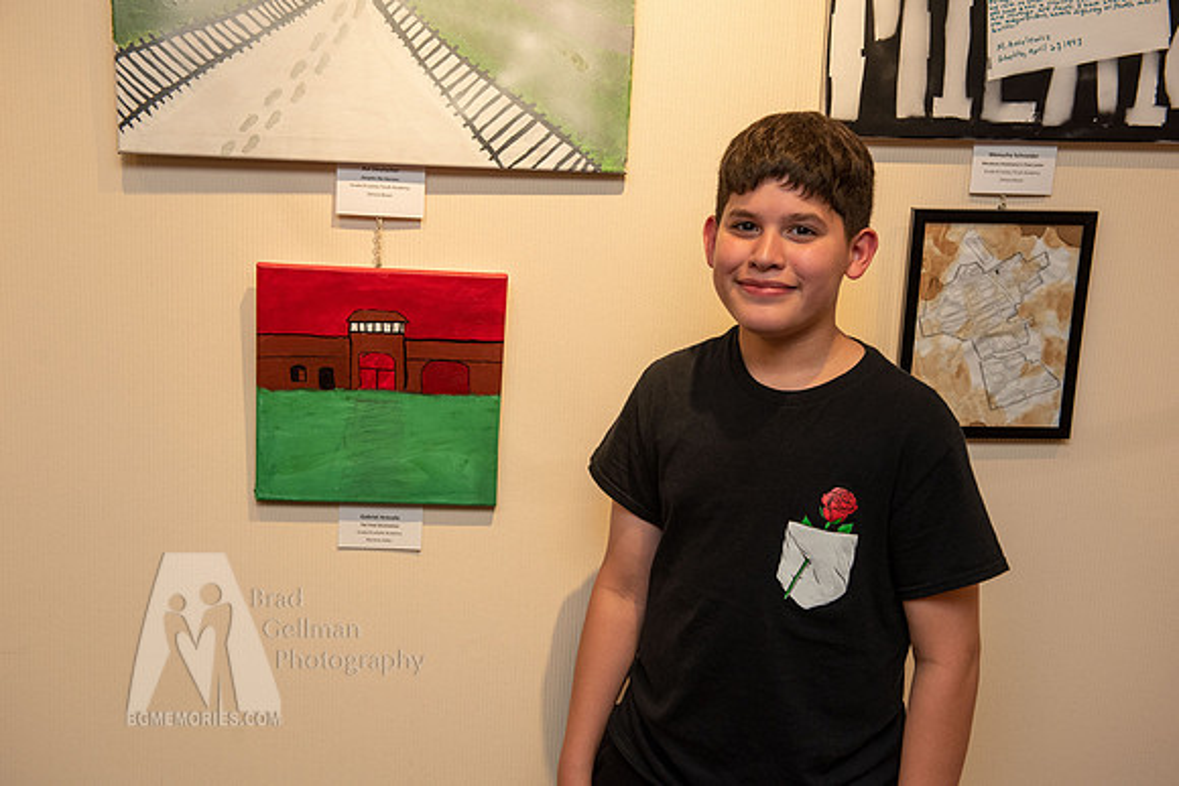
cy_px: 393
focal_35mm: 45
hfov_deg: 43.6
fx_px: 1474
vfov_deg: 29.9
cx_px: 590
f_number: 5
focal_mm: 45
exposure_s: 1/100
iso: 1000
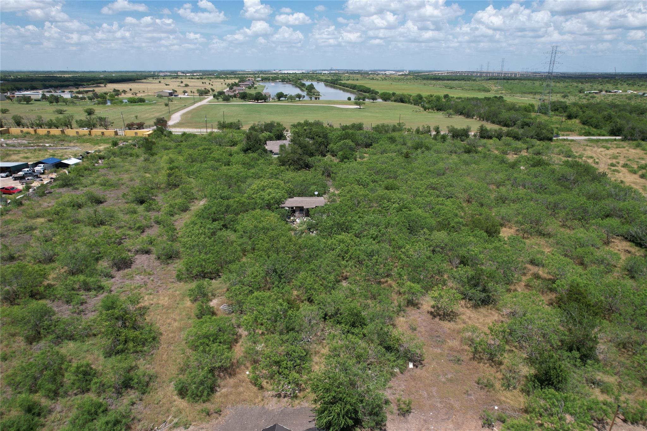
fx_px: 395
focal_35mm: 22
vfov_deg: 57.2
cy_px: 216
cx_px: 324
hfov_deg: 78.6
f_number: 2.8
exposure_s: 1/2000
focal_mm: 8.38
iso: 100
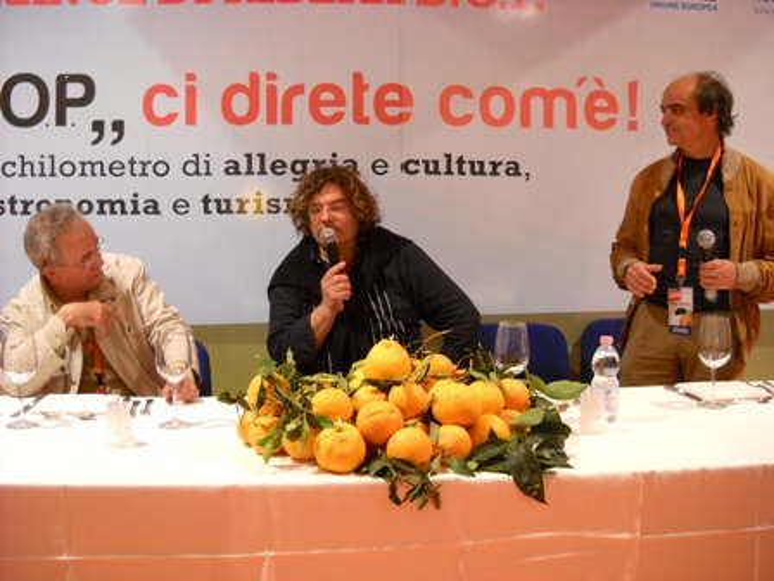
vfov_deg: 35.1
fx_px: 917
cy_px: 290
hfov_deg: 45.8
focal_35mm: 41
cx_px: 387
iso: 400
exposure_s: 1/18
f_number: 3.1
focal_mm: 6.72
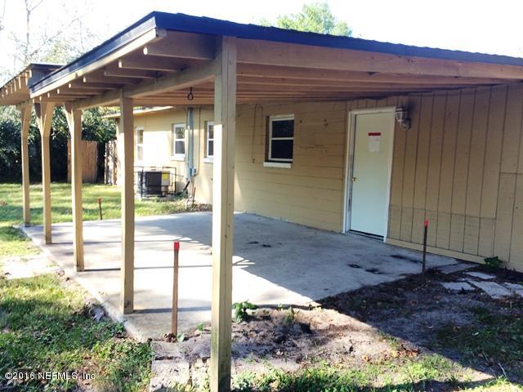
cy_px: 196
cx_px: 262
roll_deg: -2.2
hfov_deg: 61.7
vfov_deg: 48.2
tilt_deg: -7.7
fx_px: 438
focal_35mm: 29
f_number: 2.2
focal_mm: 4.15
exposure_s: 1/154
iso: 32
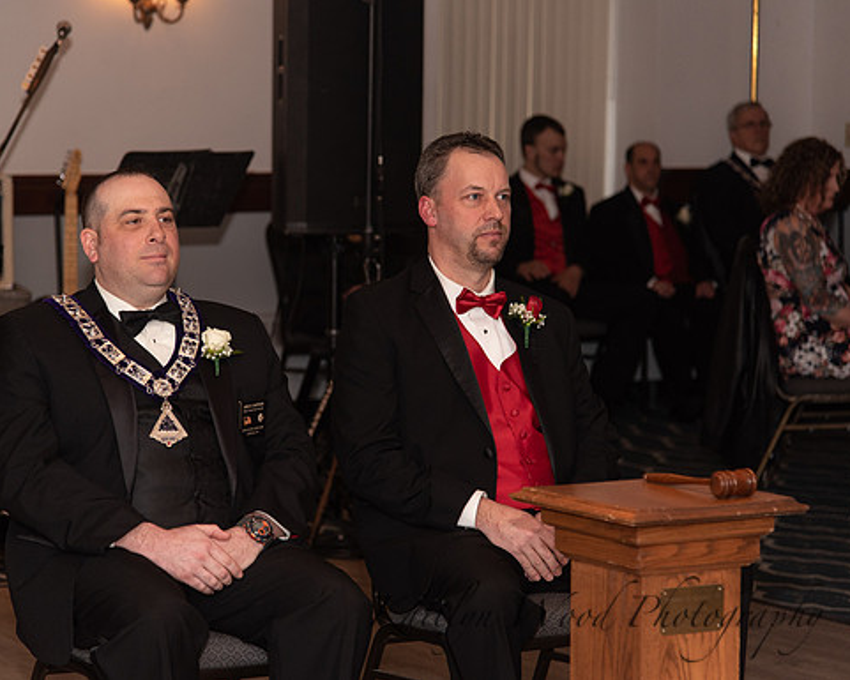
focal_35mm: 111
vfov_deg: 13.9
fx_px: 2793
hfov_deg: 17.3
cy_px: 340
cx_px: 368
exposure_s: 1/200
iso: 800
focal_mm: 98
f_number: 4
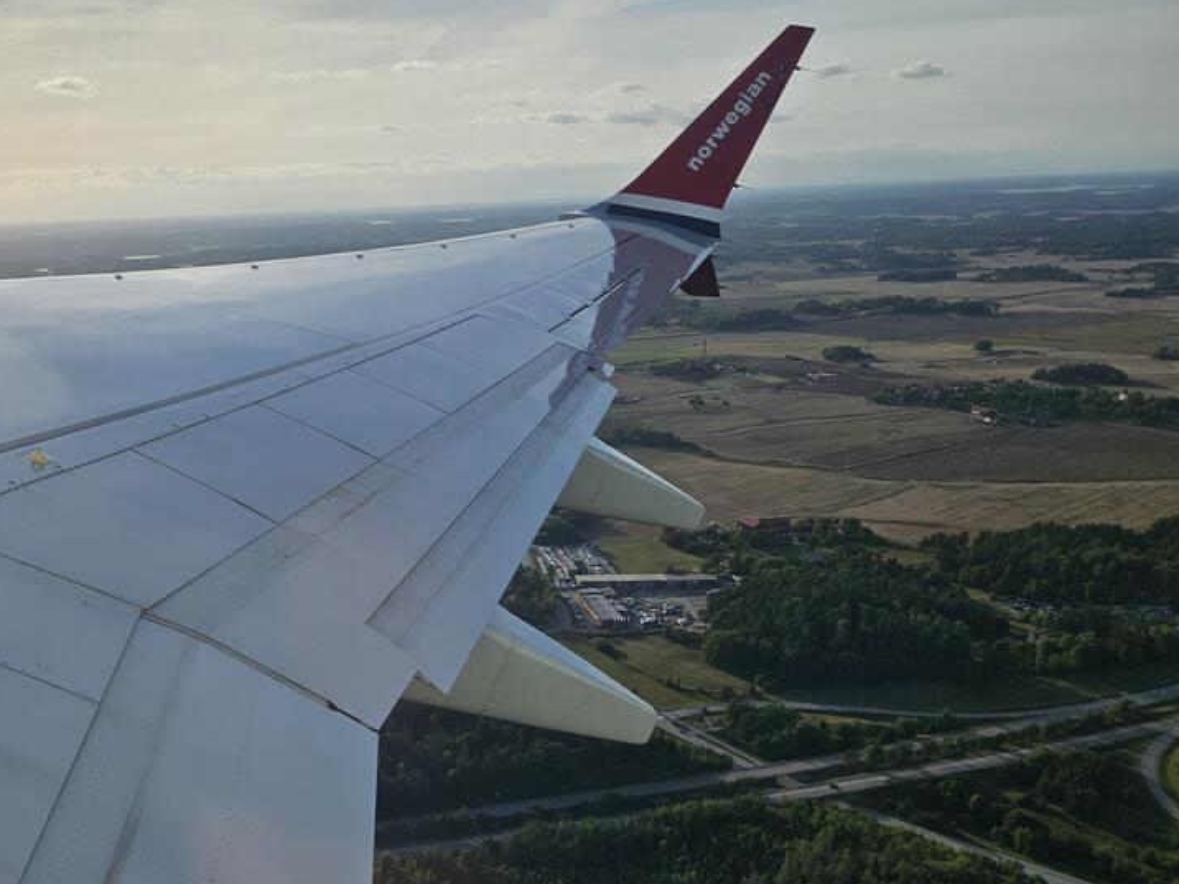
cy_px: 624
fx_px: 1260
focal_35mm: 37
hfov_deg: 47.4
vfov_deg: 38.0
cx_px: 232
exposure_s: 1/2537
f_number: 1.8
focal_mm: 5.4
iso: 25
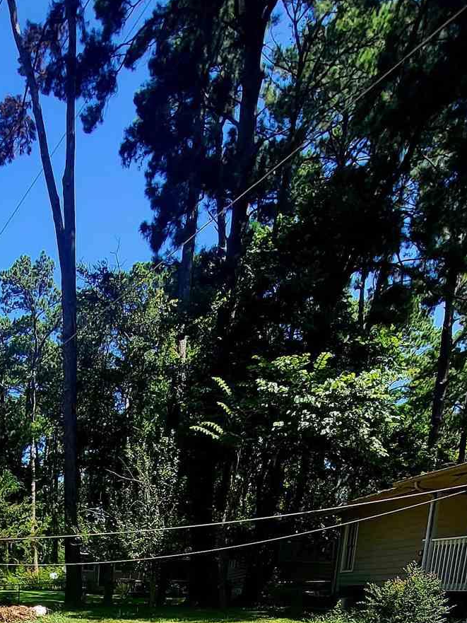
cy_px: 709
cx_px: 54
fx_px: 611
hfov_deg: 39.1
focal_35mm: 34
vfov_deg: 41.2
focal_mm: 1.74
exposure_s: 1/526
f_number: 2.2
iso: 32
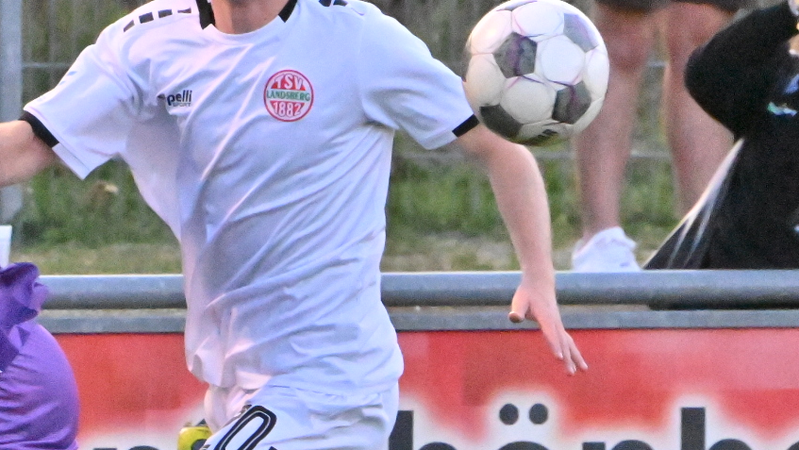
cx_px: -247
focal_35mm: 1602
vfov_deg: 0.8
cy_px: 485
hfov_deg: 1.3
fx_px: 33950
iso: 16000
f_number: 11
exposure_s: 1/1000
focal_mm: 400
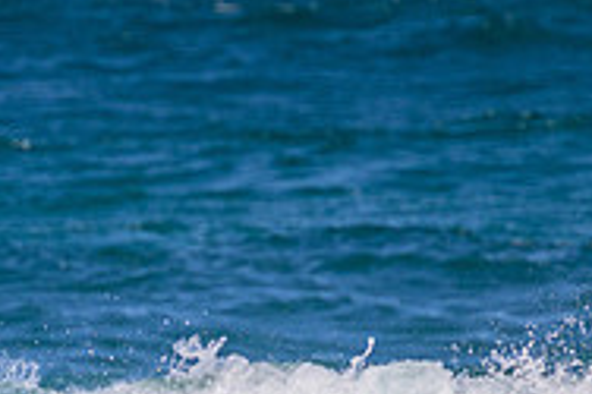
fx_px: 40581
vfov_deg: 0.6
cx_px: 79
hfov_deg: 0.8
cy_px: 528
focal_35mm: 2470
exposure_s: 1/1600
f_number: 11
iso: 640
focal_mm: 800
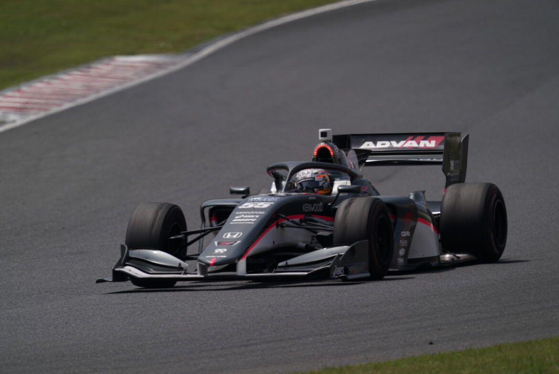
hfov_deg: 2.6
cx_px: 280
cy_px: 187
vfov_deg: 1.7
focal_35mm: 791
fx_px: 12291
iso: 320
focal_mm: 791
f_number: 9
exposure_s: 1/1250
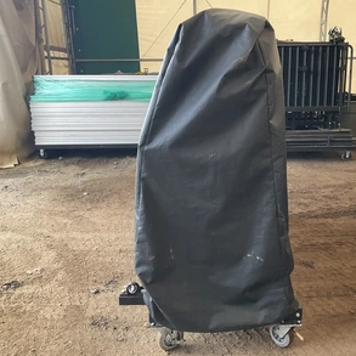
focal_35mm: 35
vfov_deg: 47.2
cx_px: 205
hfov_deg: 47.1
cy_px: 175
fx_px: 407
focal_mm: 3
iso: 25
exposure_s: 1/122
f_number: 1.8
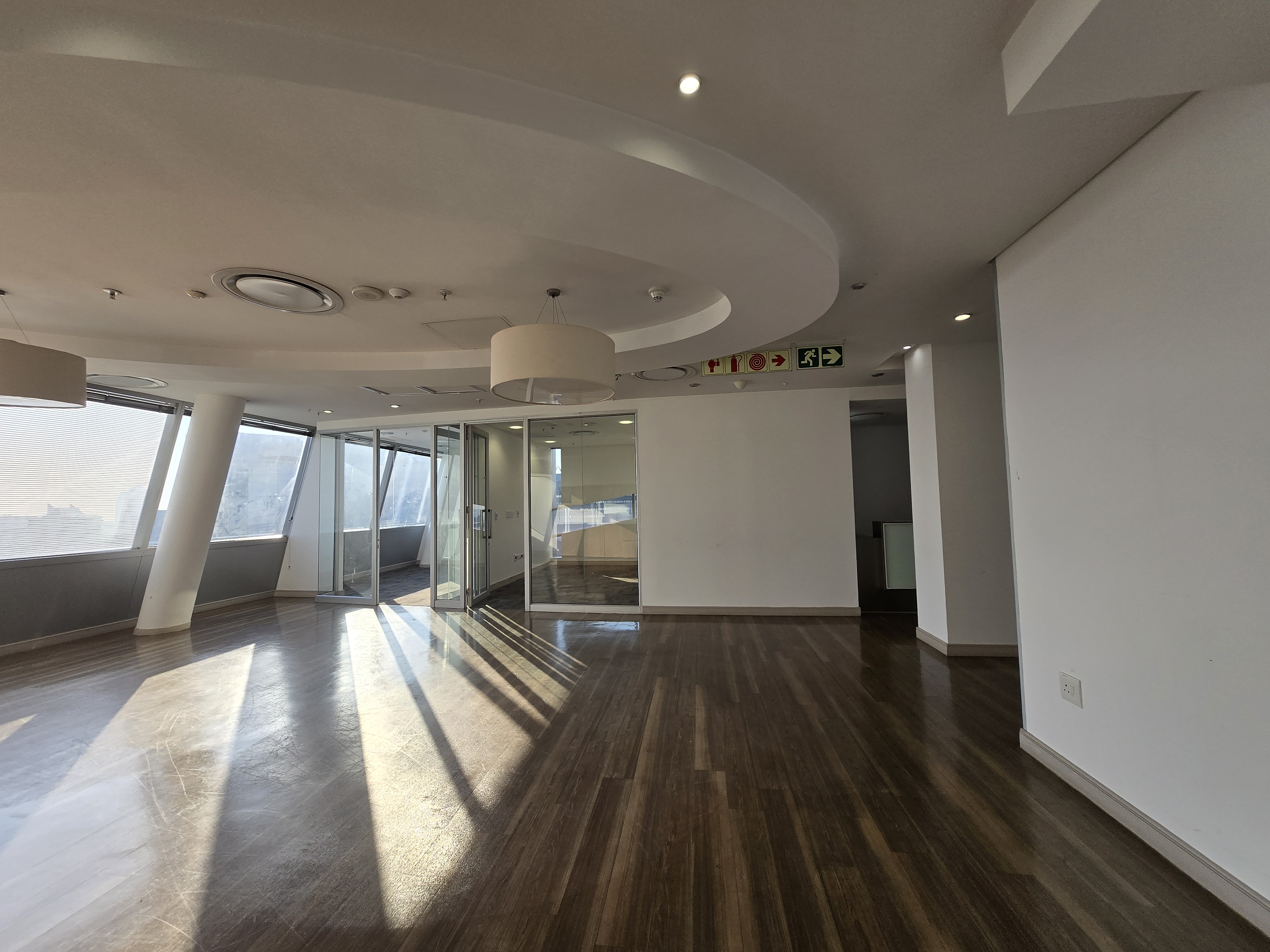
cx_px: 635
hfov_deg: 106.2
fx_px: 477
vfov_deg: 89.9
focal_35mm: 13
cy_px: 476
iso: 25
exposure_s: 1/130
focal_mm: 1.7
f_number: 2.2
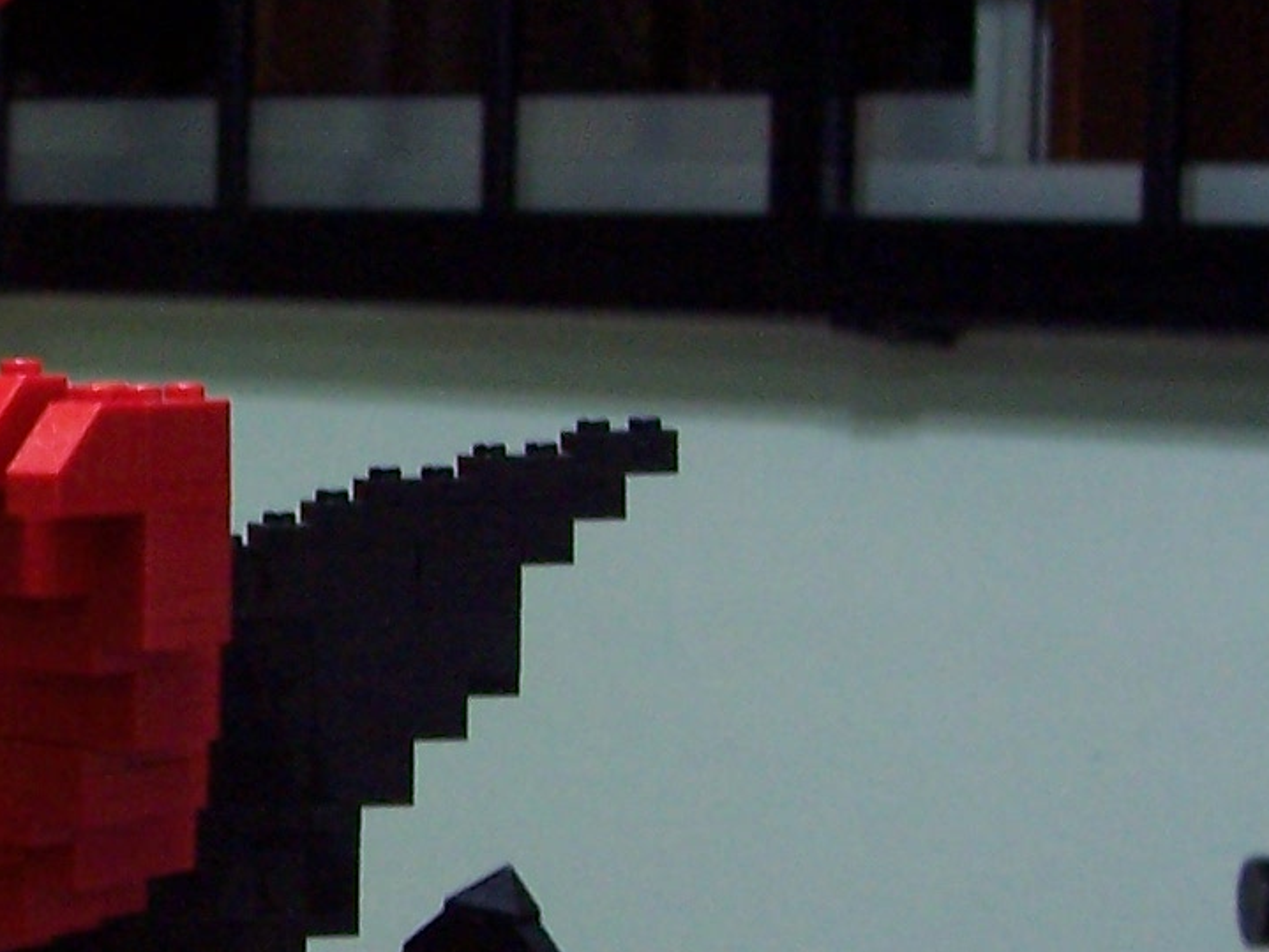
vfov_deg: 13.5
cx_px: -378
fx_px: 3995
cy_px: 726
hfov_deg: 17.0
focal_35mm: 109
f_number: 2.7
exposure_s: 1/8
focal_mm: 5.6
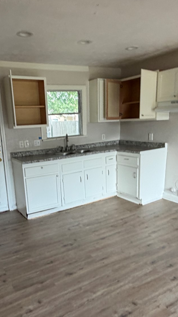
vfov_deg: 67.5
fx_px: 235
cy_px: 183
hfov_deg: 41.3
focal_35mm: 28
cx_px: 71
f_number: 2.2
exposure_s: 1/121
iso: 250
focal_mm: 2.22
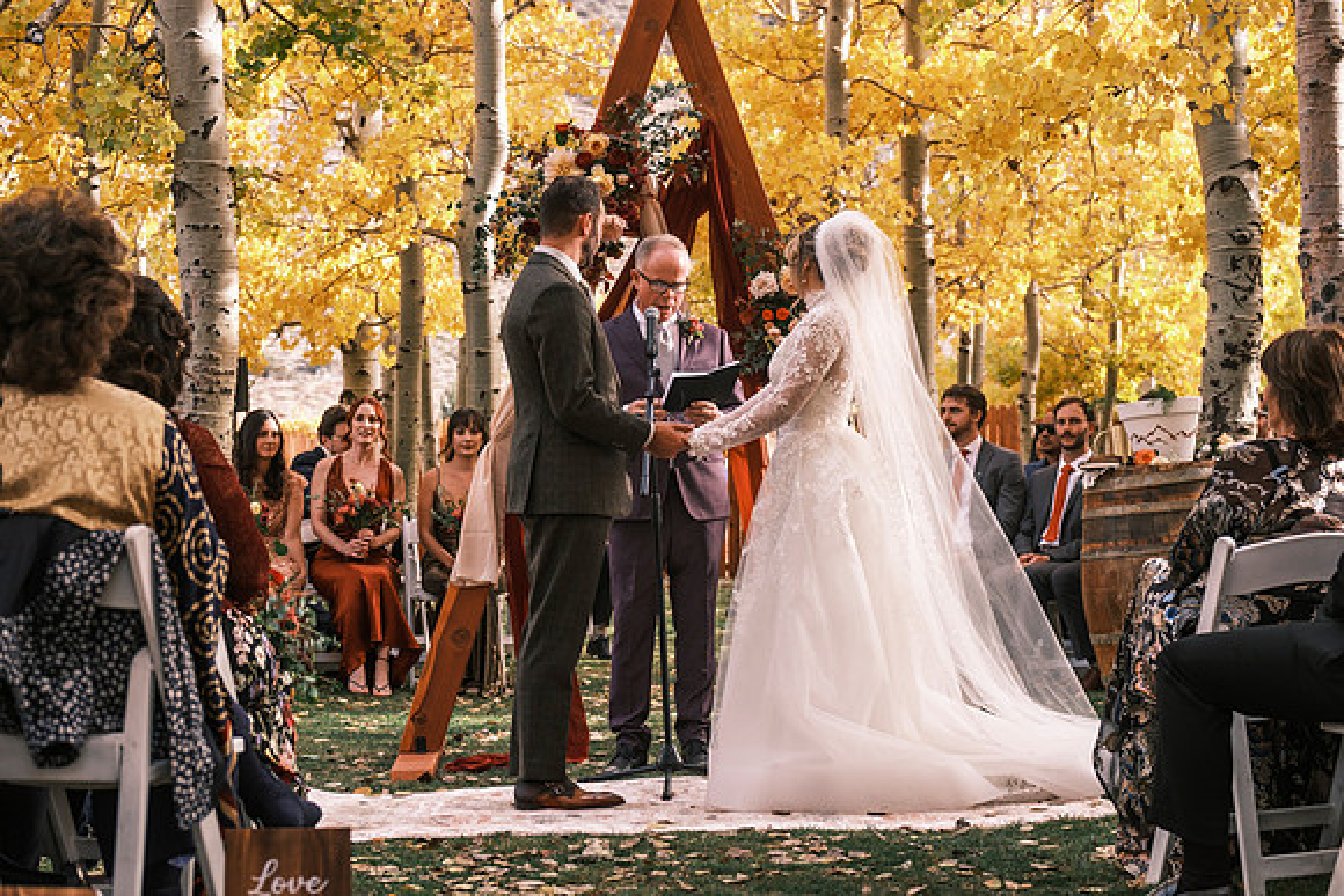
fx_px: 2801
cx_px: 672
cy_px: 448
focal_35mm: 75
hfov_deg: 27.0
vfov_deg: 18.2
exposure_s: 1/500
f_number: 3.6
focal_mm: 50
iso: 400
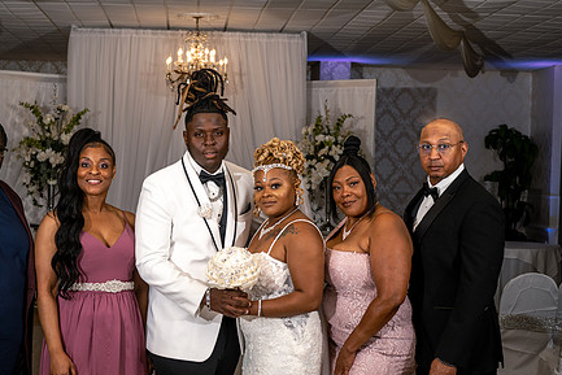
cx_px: 197
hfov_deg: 29.9
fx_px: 1046
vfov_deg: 20.3
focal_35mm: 67
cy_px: 248
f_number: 4
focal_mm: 50
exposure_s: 1/160
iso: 200
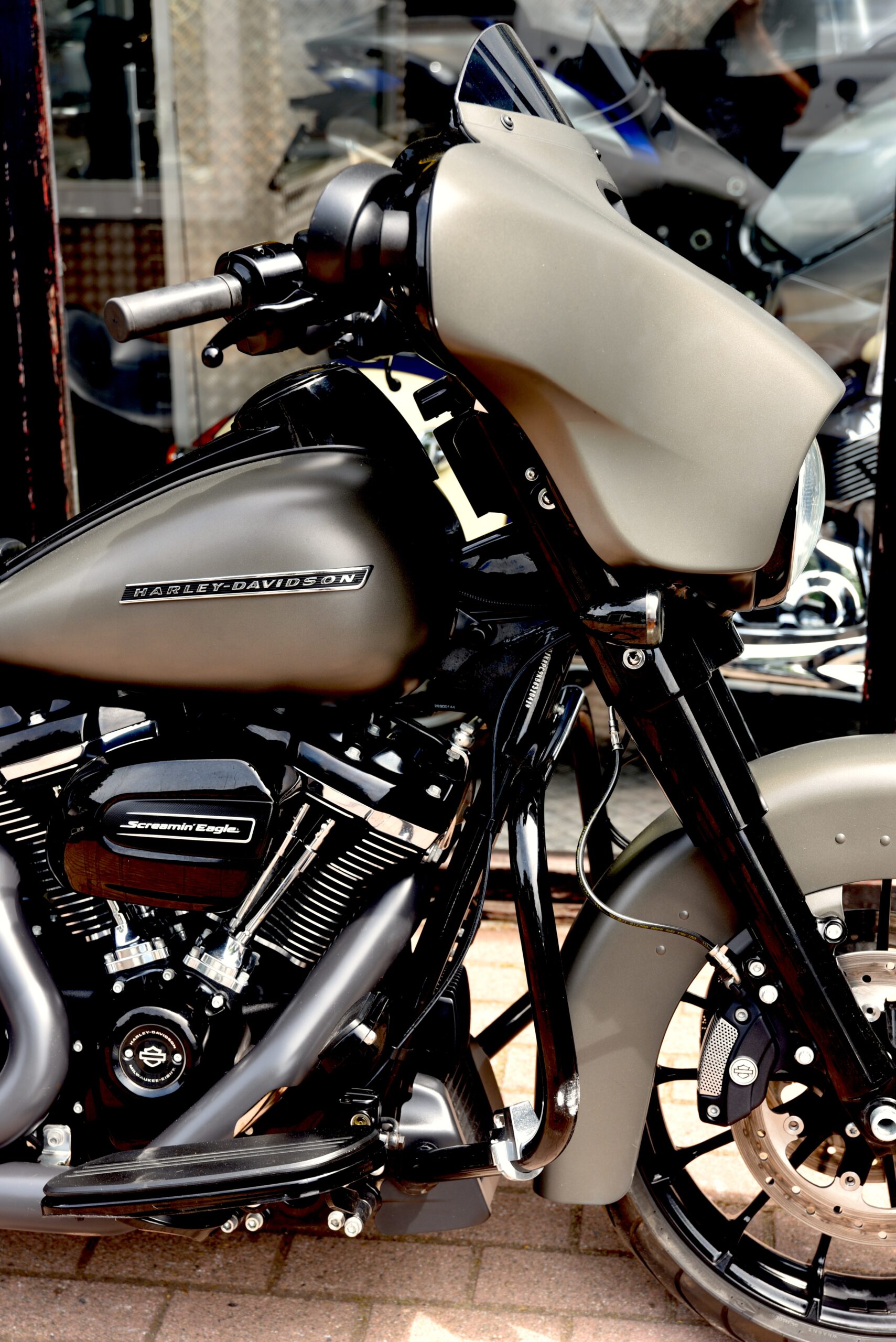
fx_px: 2163
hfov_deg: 23.4
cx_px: 448
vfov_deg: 34.5
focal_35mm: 58
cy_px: 671
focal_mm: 58
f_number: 4.5
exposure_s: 1/80
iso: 100
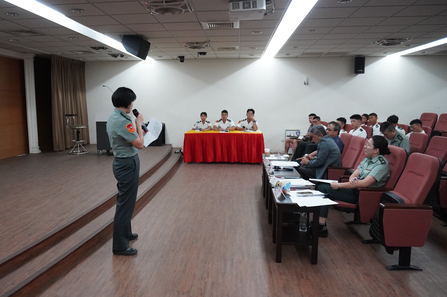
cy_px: 144
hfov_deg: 67.2
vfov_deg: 47.8
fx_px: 335
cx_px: 200
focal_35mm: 27
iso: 4000
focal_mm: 16
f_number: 3.5
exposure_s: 1/160
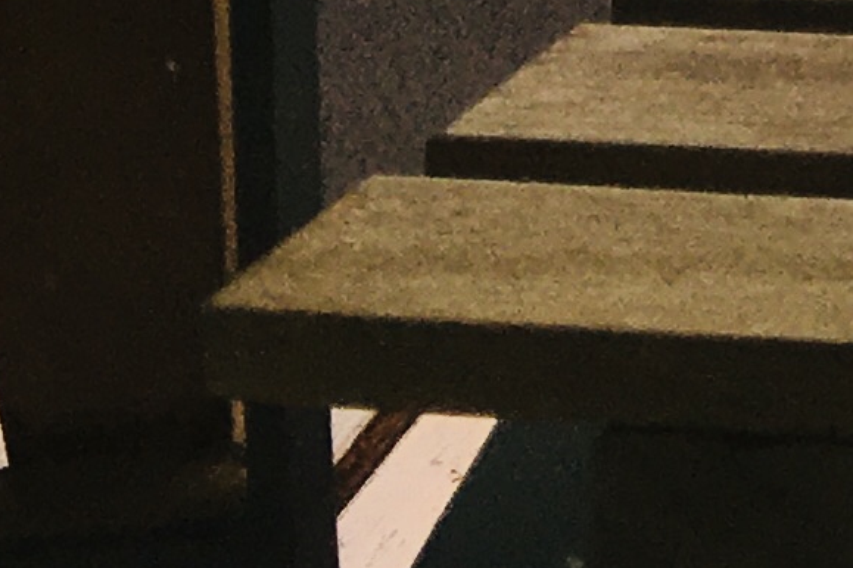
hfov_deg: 8.5
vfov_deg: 5.8
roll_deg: -0.8
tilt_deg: -1.4
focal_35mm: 210
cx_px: 2410
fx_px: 4975
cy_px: -1485
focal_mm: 4.15
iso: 25
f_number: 2.2
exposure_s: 1/1241
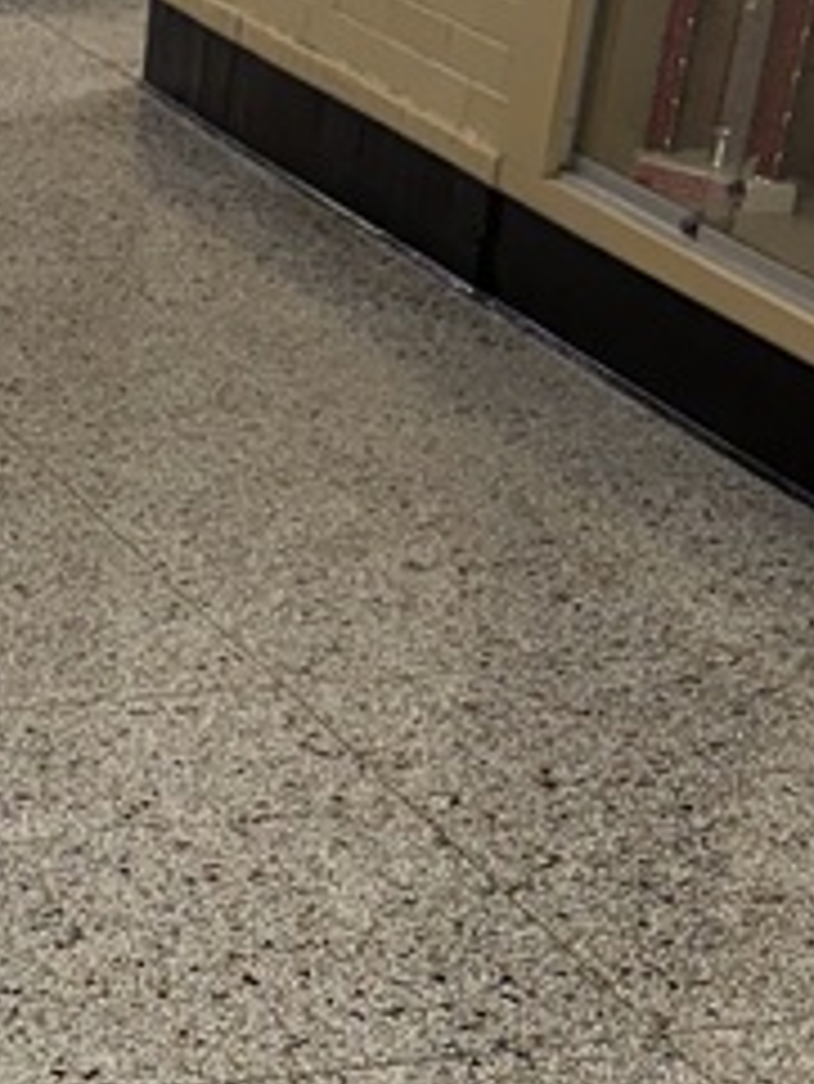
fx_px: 3195
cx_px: -355
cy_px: 1840
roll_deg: -0.8
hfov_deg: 13.8
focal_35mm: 102
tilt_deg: -37.8
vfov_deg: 16.6
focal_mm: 6.76
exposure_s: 1/120
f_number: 1.78
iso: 160
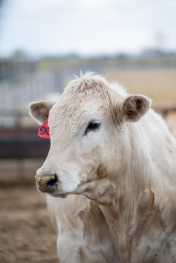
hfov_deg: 10.5
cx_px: 88
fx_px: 953
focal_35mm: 130
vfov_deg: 15.8
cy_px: 132
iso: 125
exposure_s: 1/1000
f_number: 2.8
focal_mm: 130
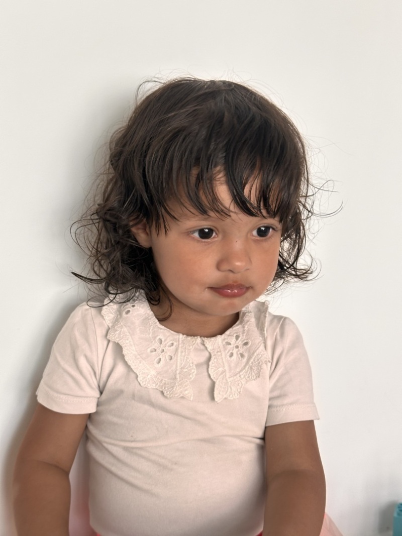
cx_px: 201
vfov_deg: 39.7
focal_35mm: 48
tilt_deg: -4.1
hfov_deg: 30.3
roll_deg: -2.7
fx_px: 743
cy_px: 268
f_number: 1.78
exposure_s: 1/117
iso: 80
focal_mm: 6.86
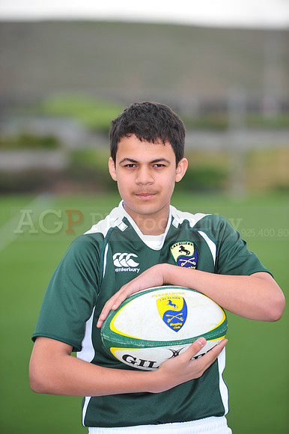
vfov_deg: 11.8
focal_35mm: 175
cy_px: 217
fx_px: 2110
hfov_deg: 7.8
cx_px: 144
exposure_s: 1/320
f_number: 4.5
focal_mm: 175
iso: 200
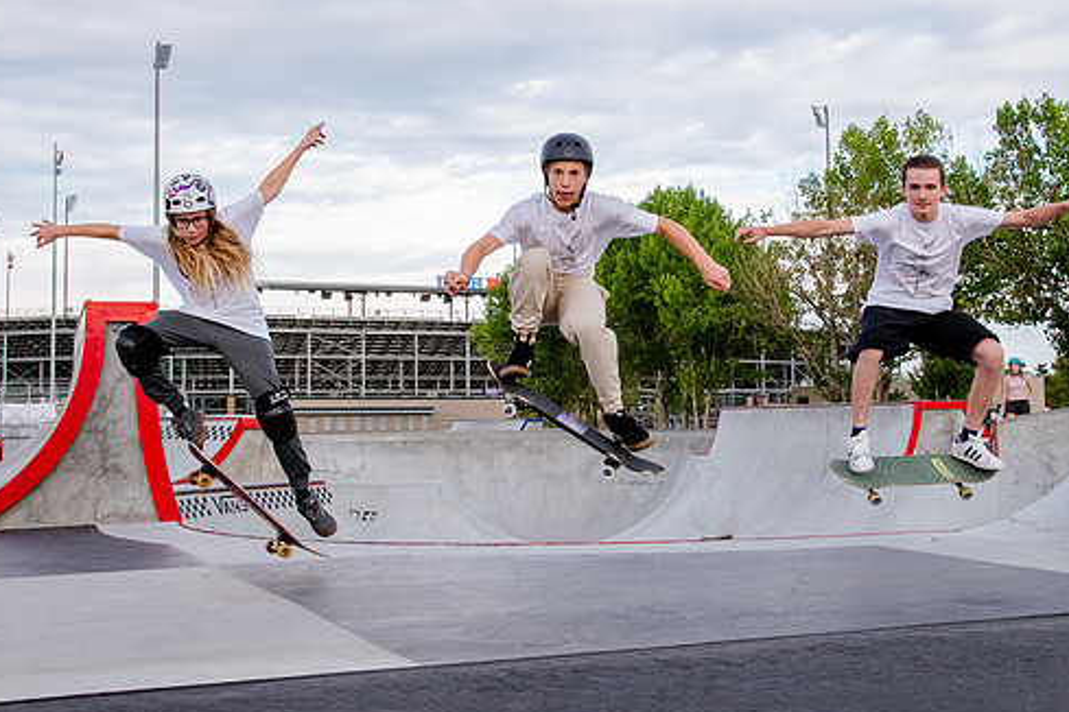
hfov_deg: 41.1
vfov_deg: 28.1
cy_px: 312
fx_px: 1425
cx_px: 554
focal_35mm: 48
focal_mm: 32
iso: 2500
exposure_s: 1/400
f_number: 9
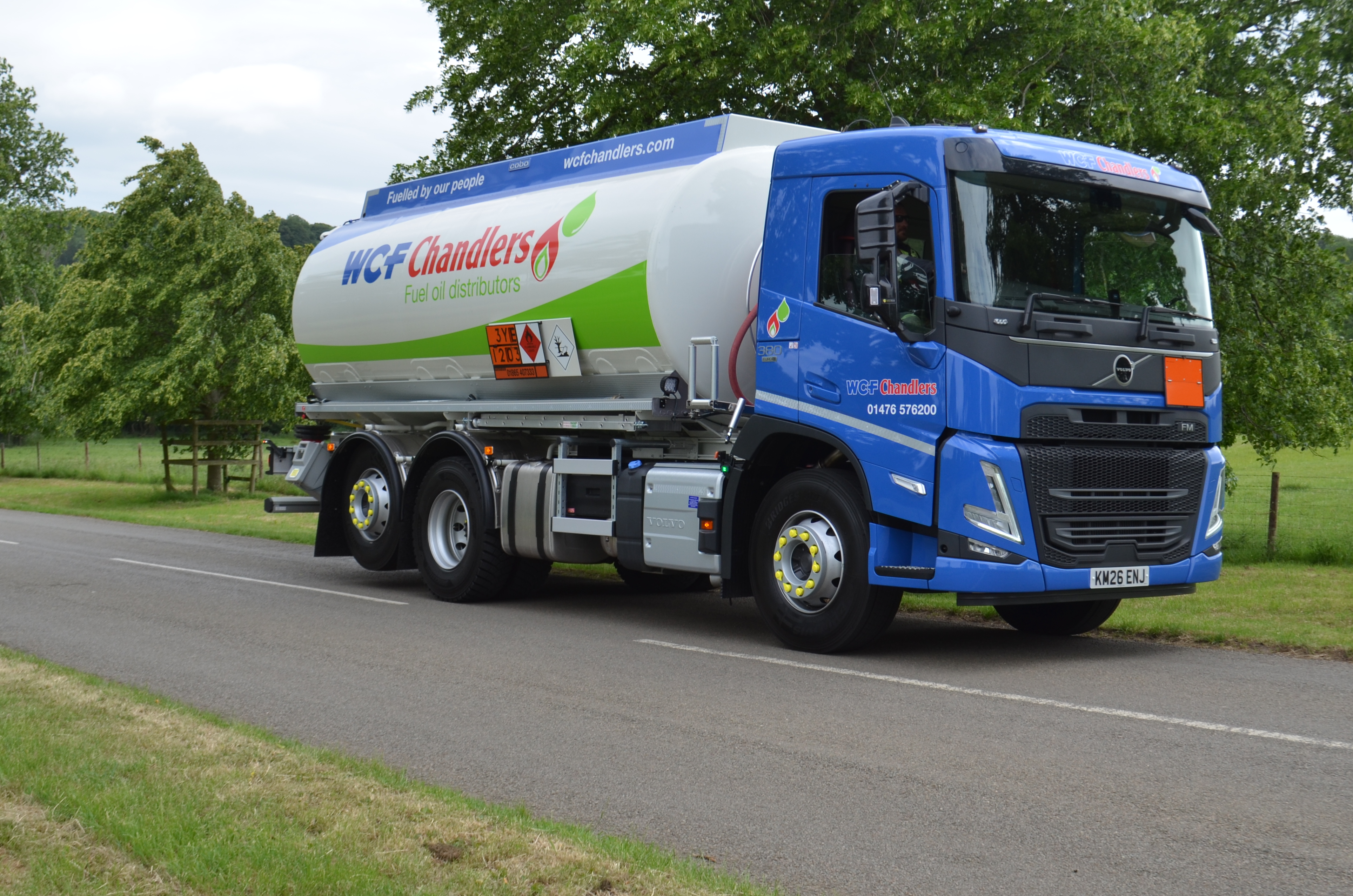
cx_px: 716
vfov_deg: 29.1
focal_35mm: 46
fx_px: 1725
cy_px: 366
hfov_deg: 42.8
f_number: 8
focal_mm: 24
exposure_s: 1/250
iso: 140
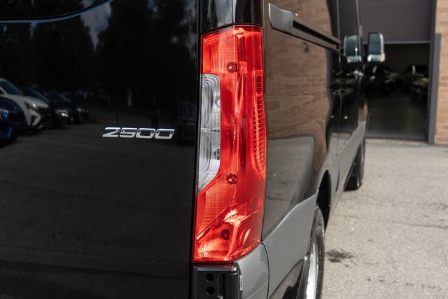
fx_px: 523
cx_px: 224
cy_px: 150
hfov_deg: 46.4
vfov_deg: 31.9
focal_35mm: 42
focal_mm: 28
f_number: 4
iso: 125
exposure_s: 1/320
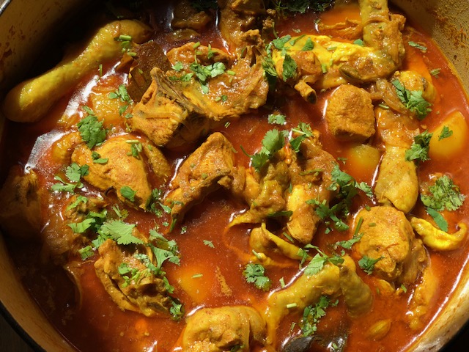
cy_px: 176
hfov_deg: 36.8
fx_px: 705
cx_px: 234
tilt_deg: -71.4
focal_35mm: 52
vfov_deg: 28.0
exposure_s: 1/432
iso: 16
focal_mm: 6
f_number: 2.4
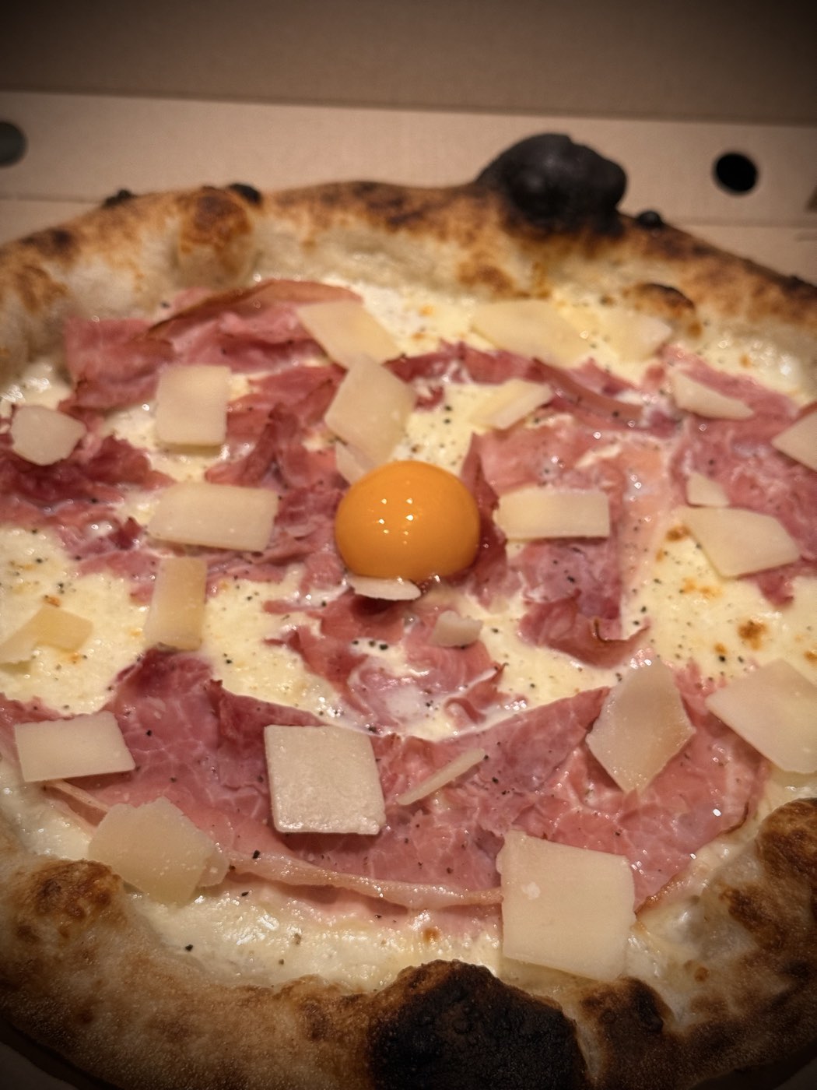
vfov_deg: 39.7
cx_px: 408
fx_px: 1511
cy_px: 545
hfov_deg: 30.3
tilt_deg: -46.6
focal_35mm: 48
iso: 100
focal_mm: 6.76
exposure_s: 1/60
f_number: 1.78
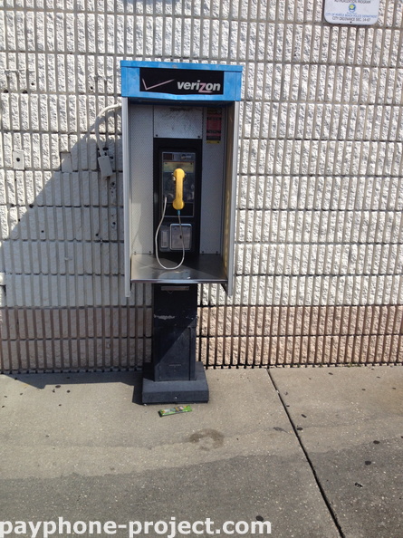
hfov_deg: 40.7
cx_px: 202
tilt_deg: -18.5
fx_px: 544
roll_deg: -0.3
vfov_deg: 52.6
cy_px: 269
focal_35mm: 35
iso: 50
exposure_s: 1/2907
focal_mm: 4.28
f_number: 2.4
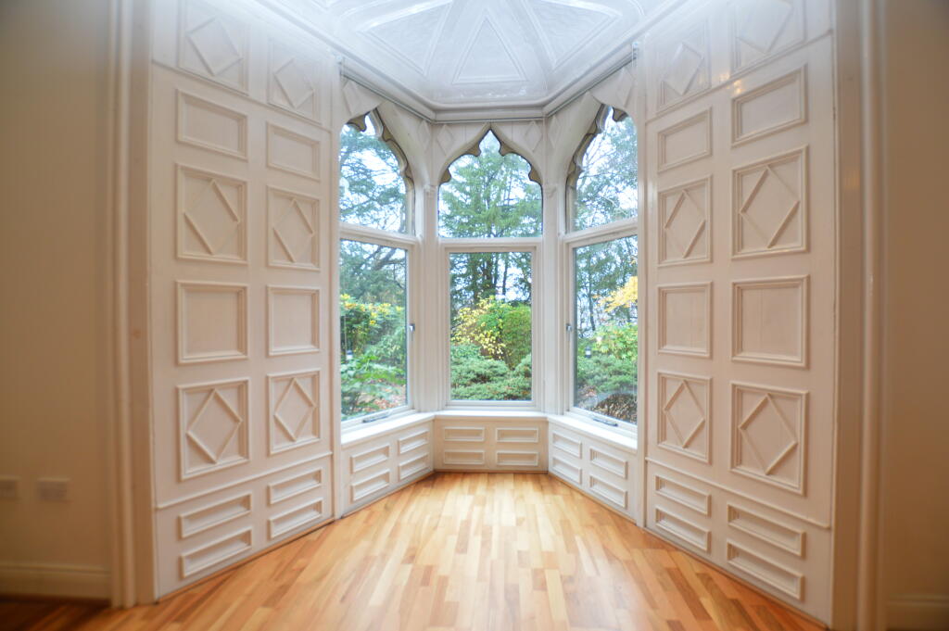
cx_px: 474
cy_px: 316
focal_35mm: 15
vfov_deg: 77.2
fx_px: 395
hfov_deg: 100.4
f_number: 3.5
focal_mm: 10
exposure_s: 1/50
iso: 400
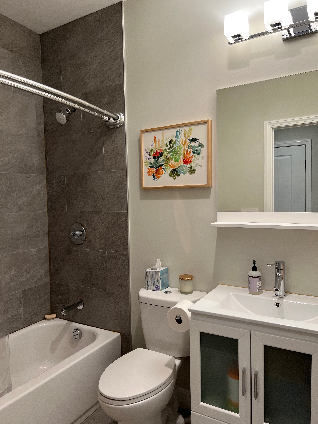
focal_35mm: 26
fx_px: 318
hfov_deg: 53.1
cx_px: 159
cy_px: 212
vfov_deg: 67.3
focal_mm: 5.7
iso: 80
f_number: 1.5
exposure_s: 1/60
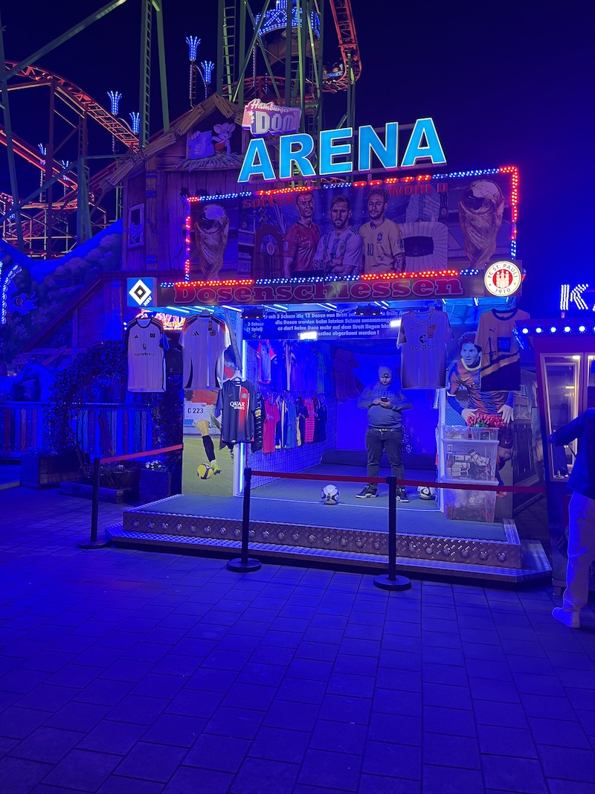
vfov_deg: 67.3
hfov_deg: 53.1
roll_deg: -1.1
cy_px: 397
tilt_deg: +0.8
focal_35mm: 26
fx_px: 596
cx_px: 298
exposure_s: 1/50
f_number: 1.6
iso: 80
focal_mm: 5.1
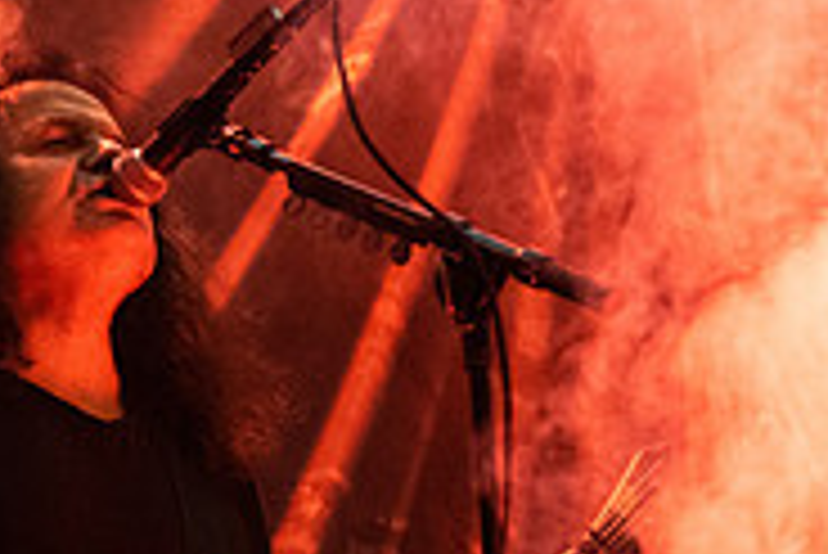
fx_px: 3199
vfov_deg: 9.9
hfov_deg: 14.7
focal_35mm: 139
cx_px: 351
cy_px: 381
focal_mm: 44
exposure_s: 1/160
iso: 3200
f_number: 3.2
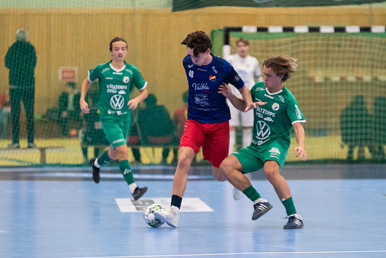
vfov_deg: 5.7
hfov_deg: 8.6
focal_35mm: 240
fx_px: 2574
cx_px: 193
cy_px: 129
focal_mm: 160
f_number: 3.2
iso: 5000
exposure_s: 1/640
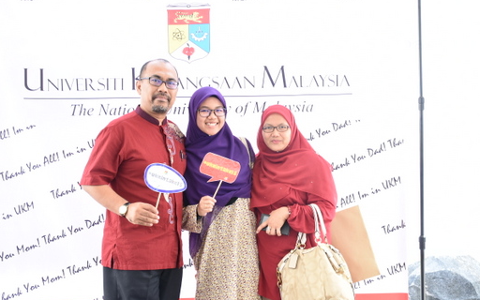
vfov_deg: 25.0
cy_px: 158
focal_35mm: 52
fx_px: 675
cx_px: 261
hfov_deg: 39.1
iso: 320
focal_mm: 27
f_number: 5
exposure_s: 1/30
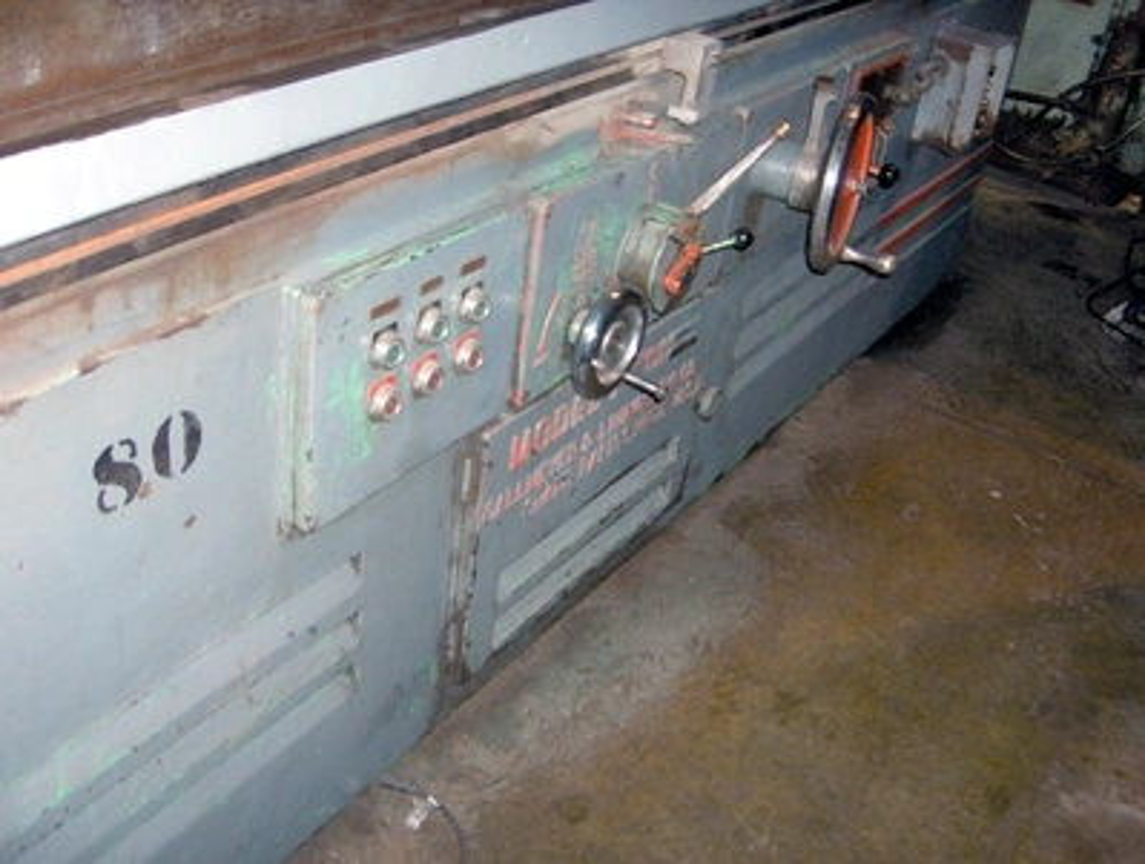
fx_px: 1293
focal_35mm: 39
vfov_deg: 36.9
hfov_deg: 47.8
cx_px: 572
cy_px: 432
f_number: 2.8
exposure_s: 1/60
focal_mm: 8
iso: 100
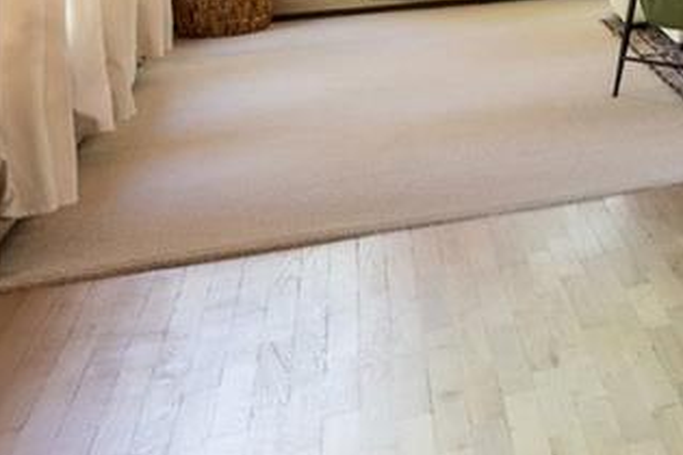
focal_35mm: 74
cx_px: 1470
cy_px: -245
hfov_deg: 17.1
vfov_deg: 16.7
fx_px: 1395
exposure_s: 1/8
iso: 200
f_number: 14
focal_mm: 14.5
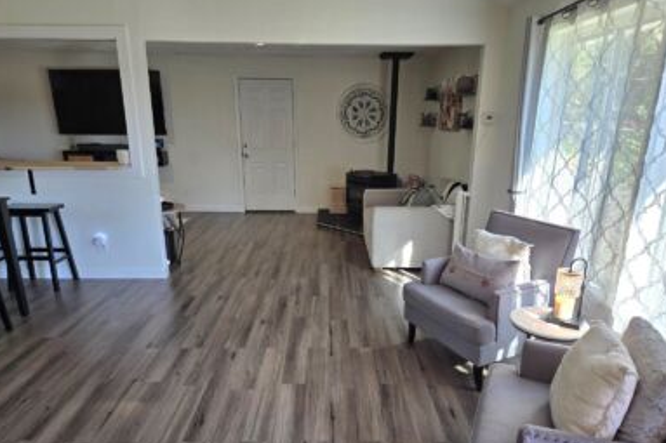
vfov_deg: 51.2
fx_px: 462
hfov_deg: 71.5
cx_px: 327
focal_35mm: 25
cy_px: 241
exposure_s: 1/120
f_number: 1.8
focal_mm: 5.4
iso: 64
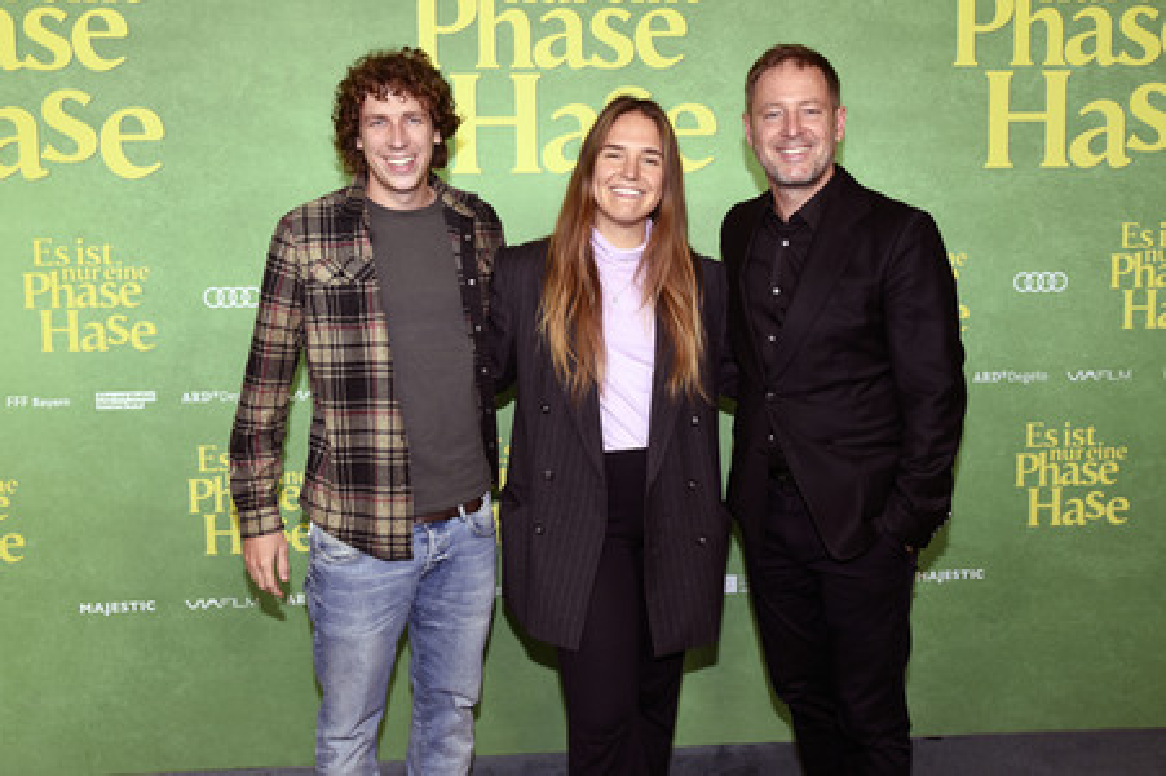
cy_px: 388
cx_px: 583
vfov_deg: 42.3
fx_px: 1003
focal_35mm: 31
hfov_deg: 60.3
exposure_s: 1/125
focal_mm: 31
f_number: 6.3
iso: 500
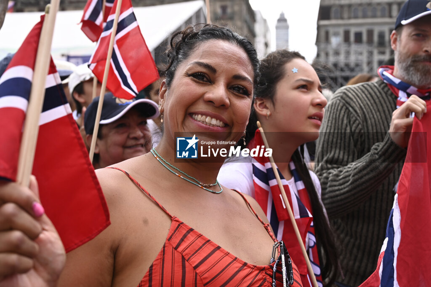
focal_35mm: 43
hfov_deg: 45.5
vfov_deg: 31.1
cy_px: 144
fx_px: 514
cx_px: 216
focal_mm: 43
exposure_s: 1/250
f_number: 5.6
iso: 250
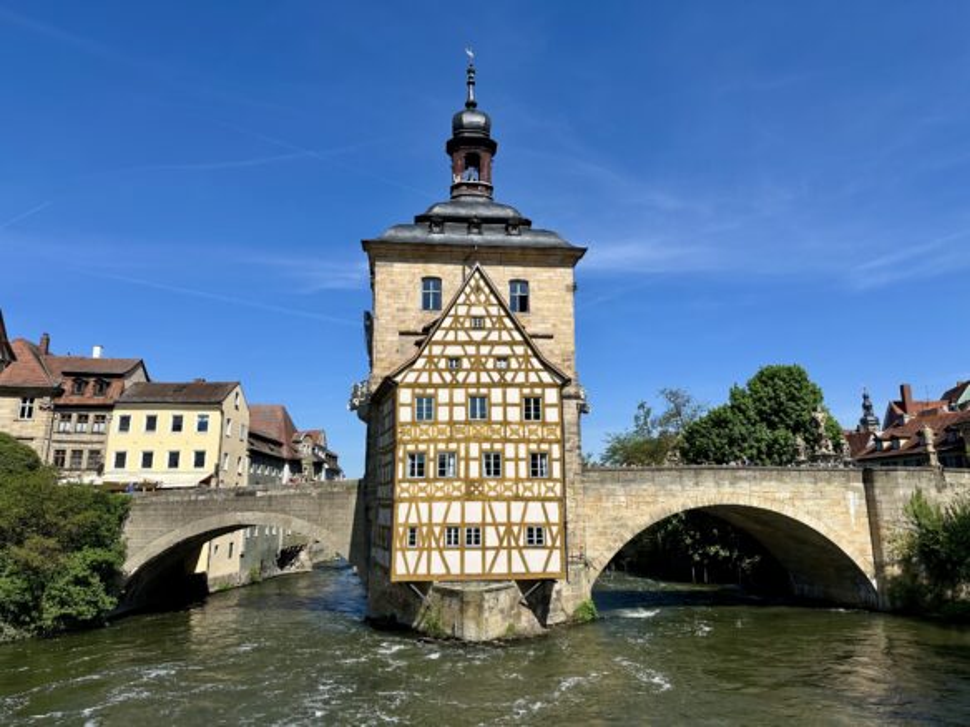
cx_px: 485
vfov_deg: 56.8
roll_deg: +0.1
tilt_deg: +13.5
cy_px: 364
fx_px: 673
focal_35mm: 24
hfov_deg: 71.6
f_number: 1.78
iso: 80
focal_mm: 6.86
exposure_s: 1/6211
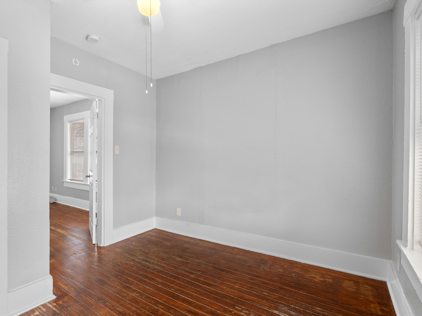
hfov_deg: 87.2
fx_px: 219
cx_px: 181
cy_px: 164
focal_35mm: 18
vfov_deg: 71.6
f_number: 7.1
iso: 320
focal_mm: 16
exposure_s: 1/1.25
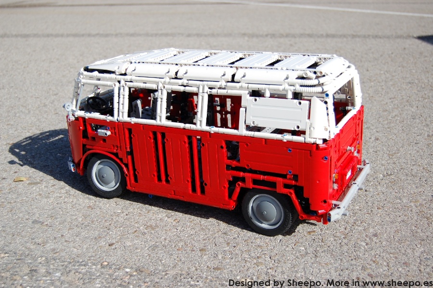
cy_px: 144
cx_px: 216
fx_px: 505
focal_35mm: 42
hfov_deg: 46.4
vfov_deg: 31.8
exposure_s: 1/1250
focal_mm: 28
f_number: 4.2
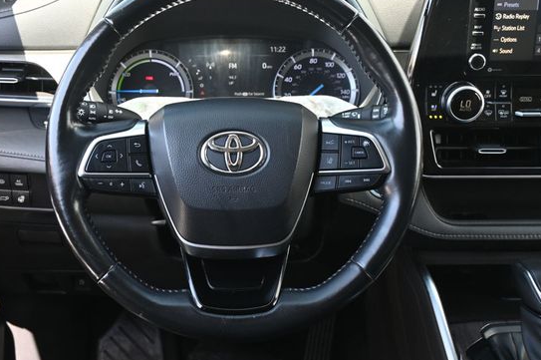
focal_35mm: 47
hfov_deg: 41.9
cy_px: 157
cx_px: 228
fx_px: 704
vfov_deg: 28.6
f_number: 4.5
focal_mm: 26.5
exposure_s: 1/125
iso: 1000
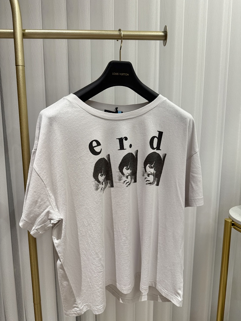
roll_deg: +0.4
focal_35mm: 24
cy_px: 160
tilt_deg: -8.3
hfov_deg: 56.8
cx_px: 120
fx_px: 223
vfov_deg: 71.6
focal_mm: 6.76
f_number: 1.78
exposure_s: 1/50
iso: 200
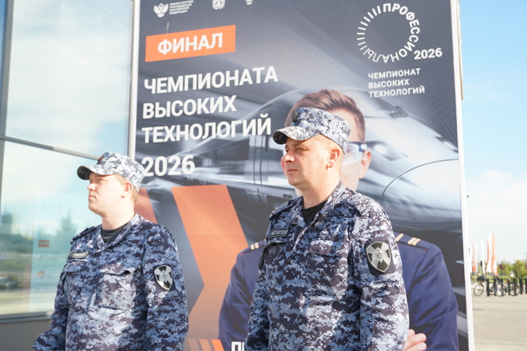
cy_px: 176
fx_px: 614
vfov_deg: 31.8
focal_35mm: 42
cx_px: 264
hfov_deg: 46.4
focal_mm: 28
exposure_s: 1/160
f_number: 5
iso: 100
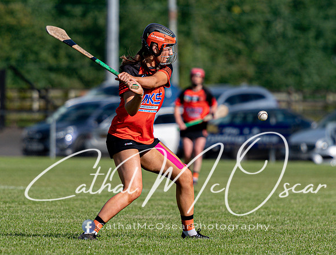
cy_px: 123
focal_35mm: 492
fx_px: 4789
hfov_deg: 4.0
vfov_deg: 3.0
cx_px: 149
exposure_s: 1/2000
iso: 110
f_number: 2.8
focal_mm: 200
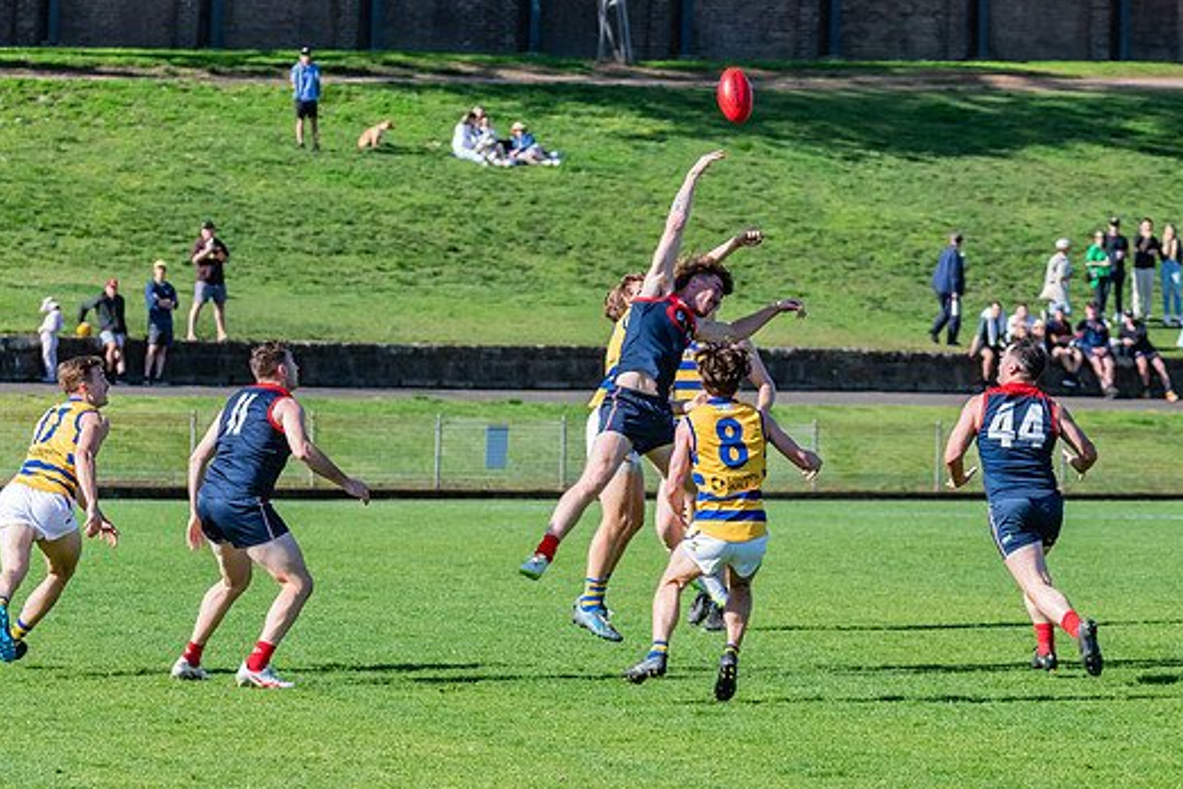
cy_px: 405
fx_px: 8543
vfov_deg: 5.3
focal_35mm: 260
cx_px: 578
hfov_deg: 7.9
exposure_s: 1/1600
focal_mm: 170
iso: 800
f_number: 7.1
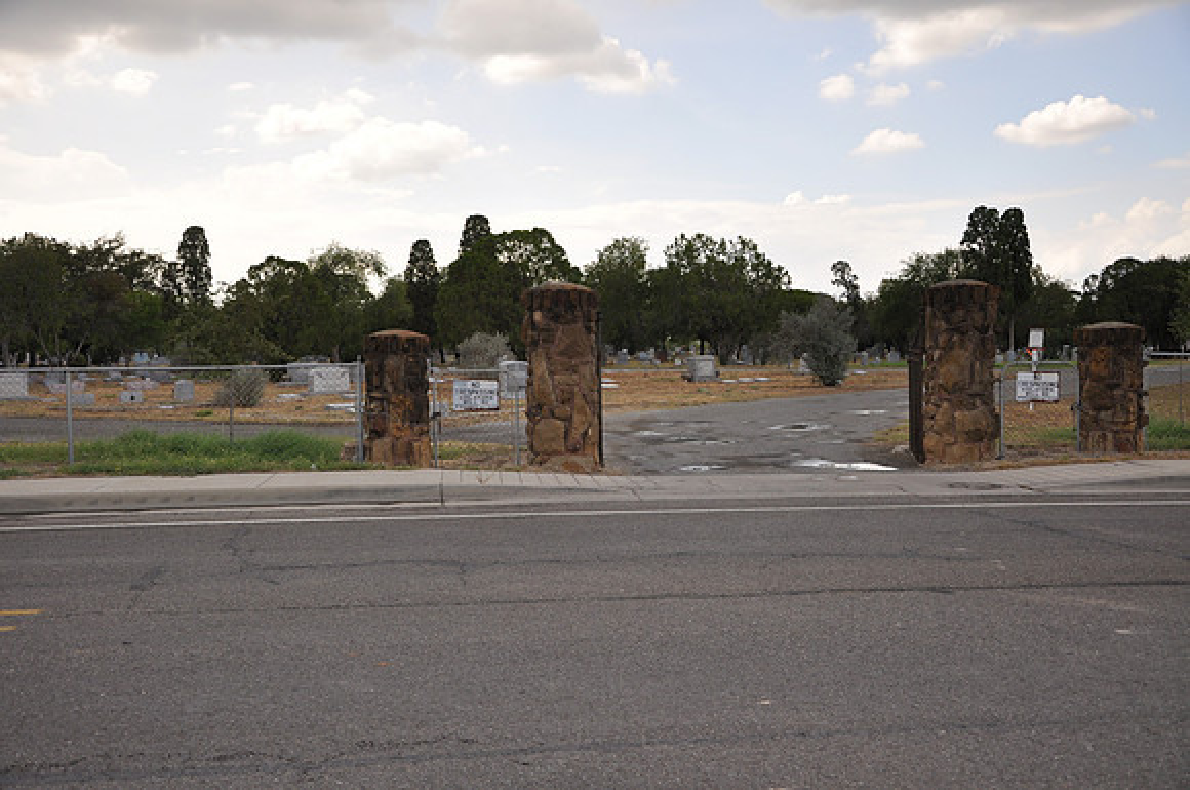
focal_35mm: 39
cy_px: 395
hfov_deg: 49.6
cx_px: 595
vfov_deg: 34.1
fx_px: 1287
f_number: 5
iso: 200
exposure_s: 1/200
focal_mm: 26
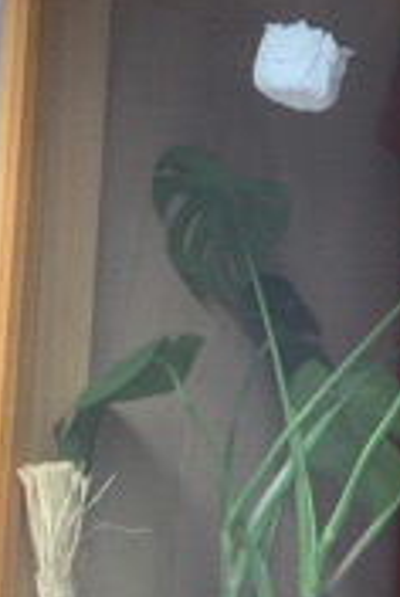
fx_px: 1942
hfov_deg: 11.0
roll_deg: -3.7
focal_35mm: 117
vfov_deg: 17.4
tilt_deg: +5.8
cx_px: 722
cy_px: 227
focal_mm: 3.3
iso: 40
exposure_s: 1/100
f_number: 2.4
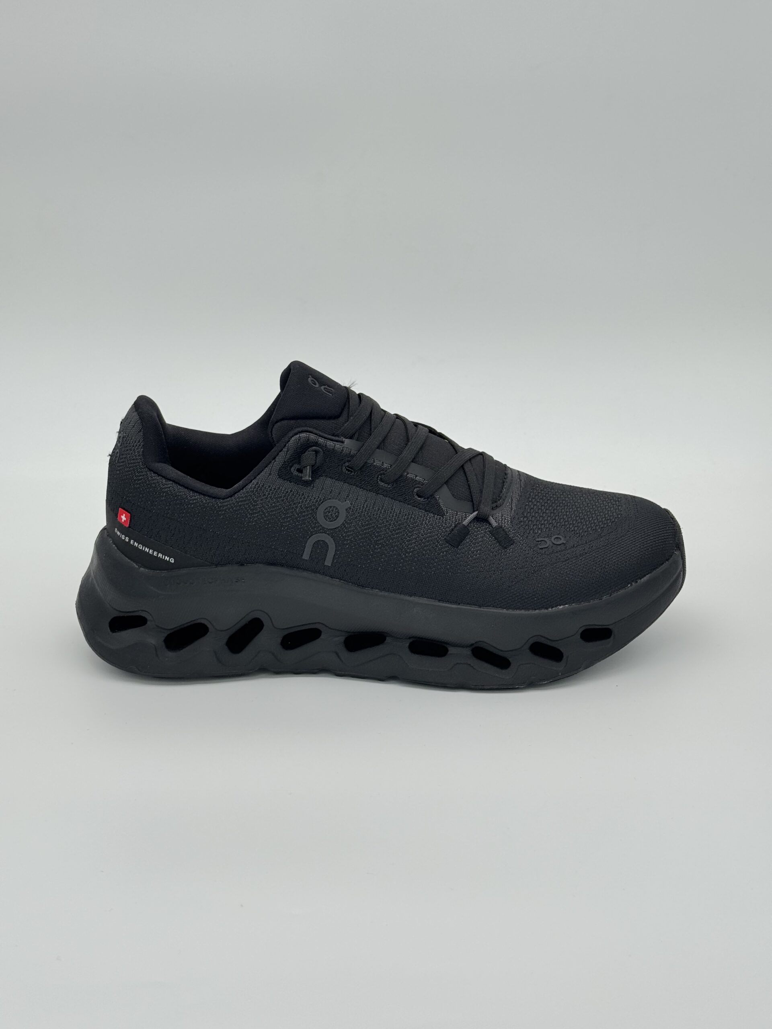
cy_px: 514
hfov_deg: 30.3
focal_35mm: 48
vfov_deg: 39.7
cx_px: 386
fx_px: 1427
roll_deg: -0.9
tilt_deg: -19.9
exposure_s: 1/1395
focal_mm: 6.76
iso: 64
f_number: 1.78
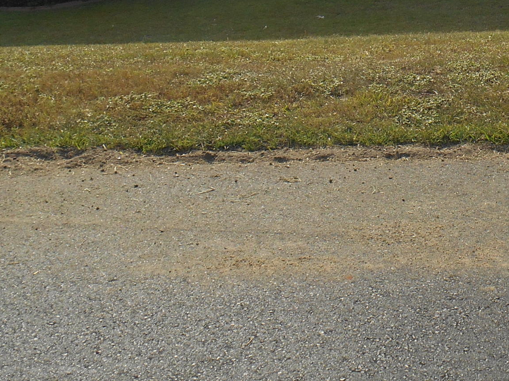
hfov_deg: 27.5
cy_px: -31
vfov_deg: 20.6
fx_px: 1000
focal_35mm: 68
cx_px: 466
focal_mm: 4.7
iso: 80
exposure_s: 1/800
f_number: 3.4
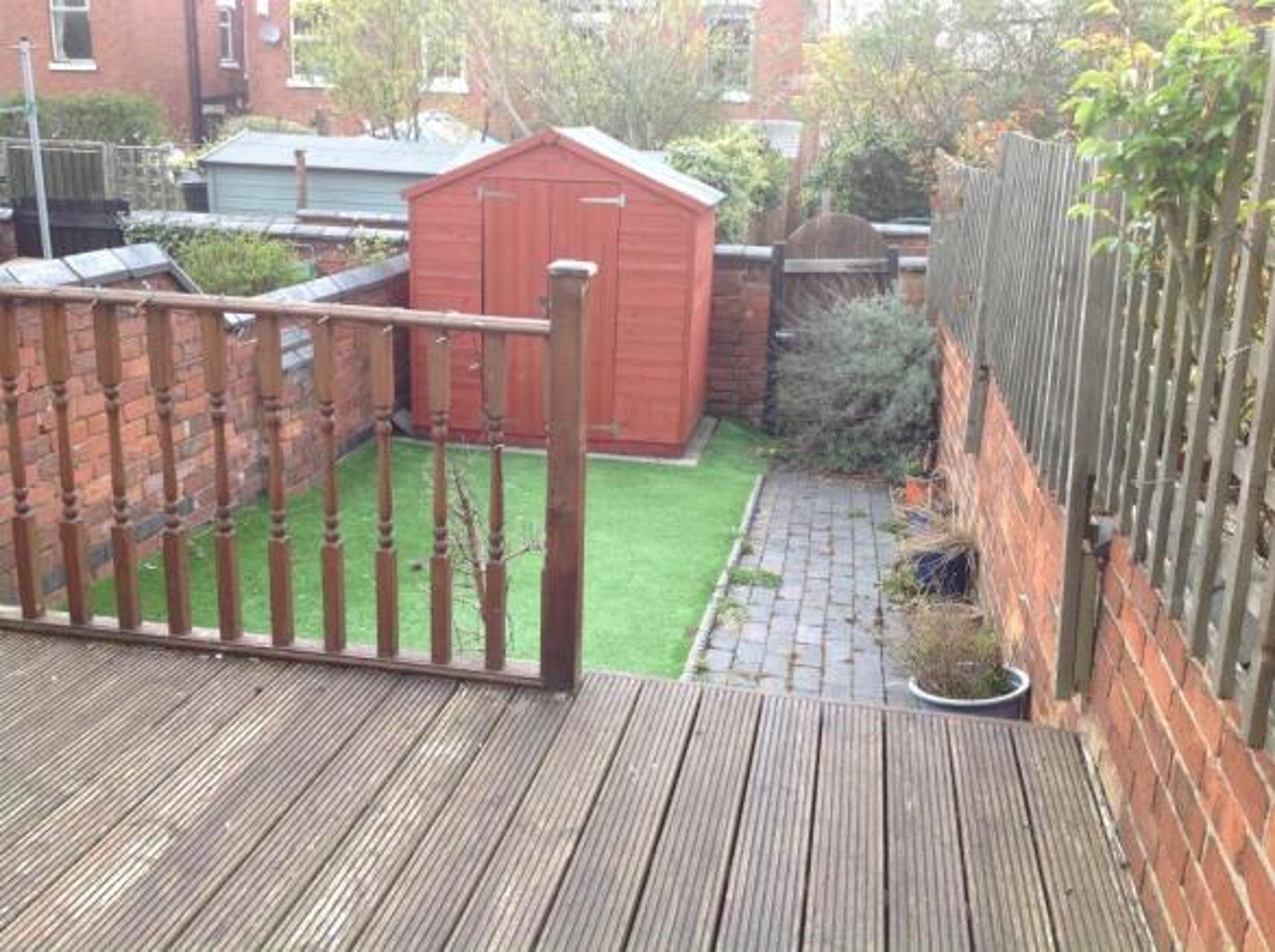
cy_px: 476
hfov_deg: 52.7
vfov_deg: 40.6
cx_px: 638
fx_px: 1287
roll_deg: -3.7
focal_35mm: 35
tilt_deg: -17.4
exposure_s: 1/167
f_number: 2.4
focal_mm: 4.28
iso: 50
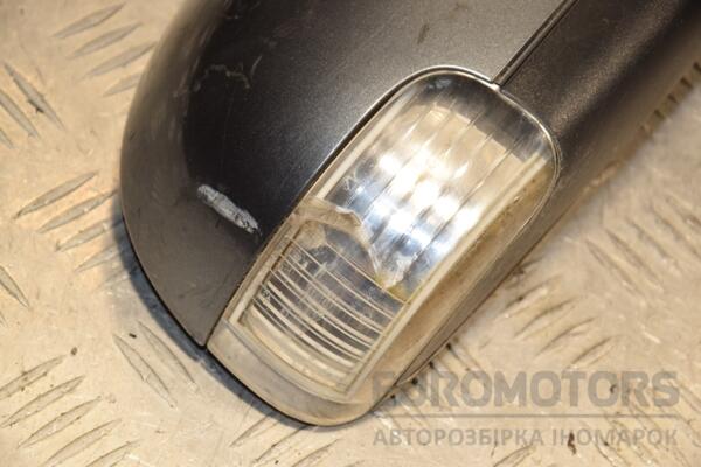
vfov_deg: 8.7
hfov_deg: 13.0
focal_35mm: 158
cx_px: 350
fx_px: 3067
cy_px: 234
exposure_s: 1/200
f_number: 8
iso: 800
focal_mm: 105
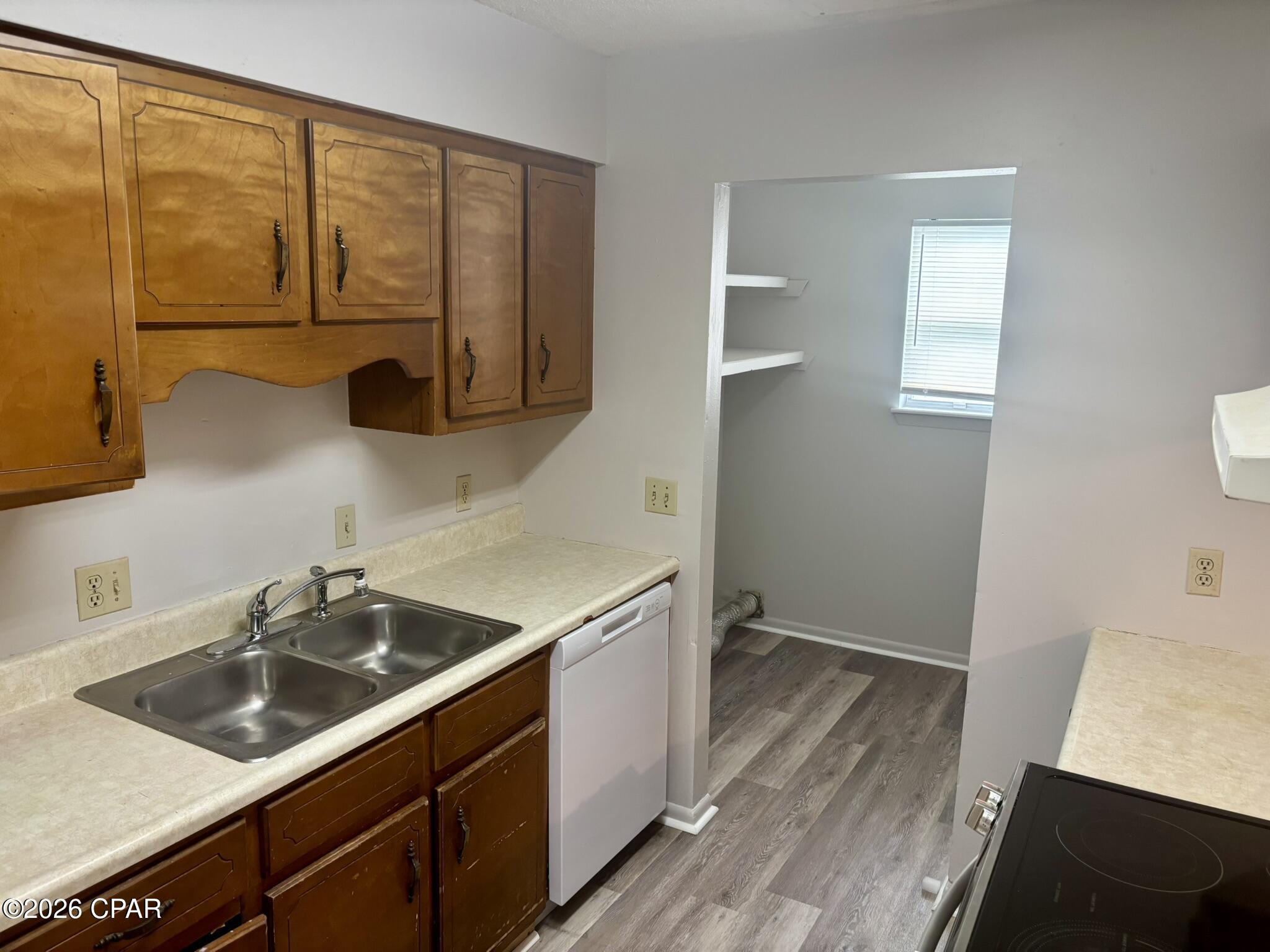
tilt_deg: -10.6
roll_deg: -0.9
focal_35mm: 26
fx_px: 954
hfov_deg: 67.3
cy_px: 476
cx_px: 635
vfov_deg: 53.1
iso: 160
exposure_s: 1/60
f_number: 1.6
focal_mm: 5.96
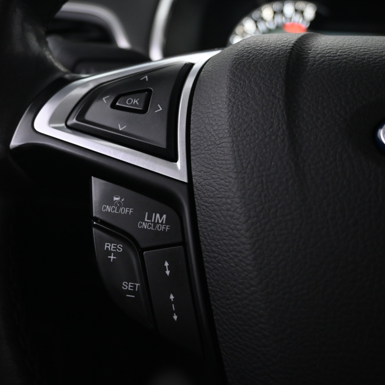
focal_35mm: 40
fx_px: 503
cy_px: 196
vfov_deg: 41.9
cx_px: 137
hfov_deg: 41.5
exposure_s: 1/13
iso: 1600
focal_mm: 20.5
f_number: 3.8
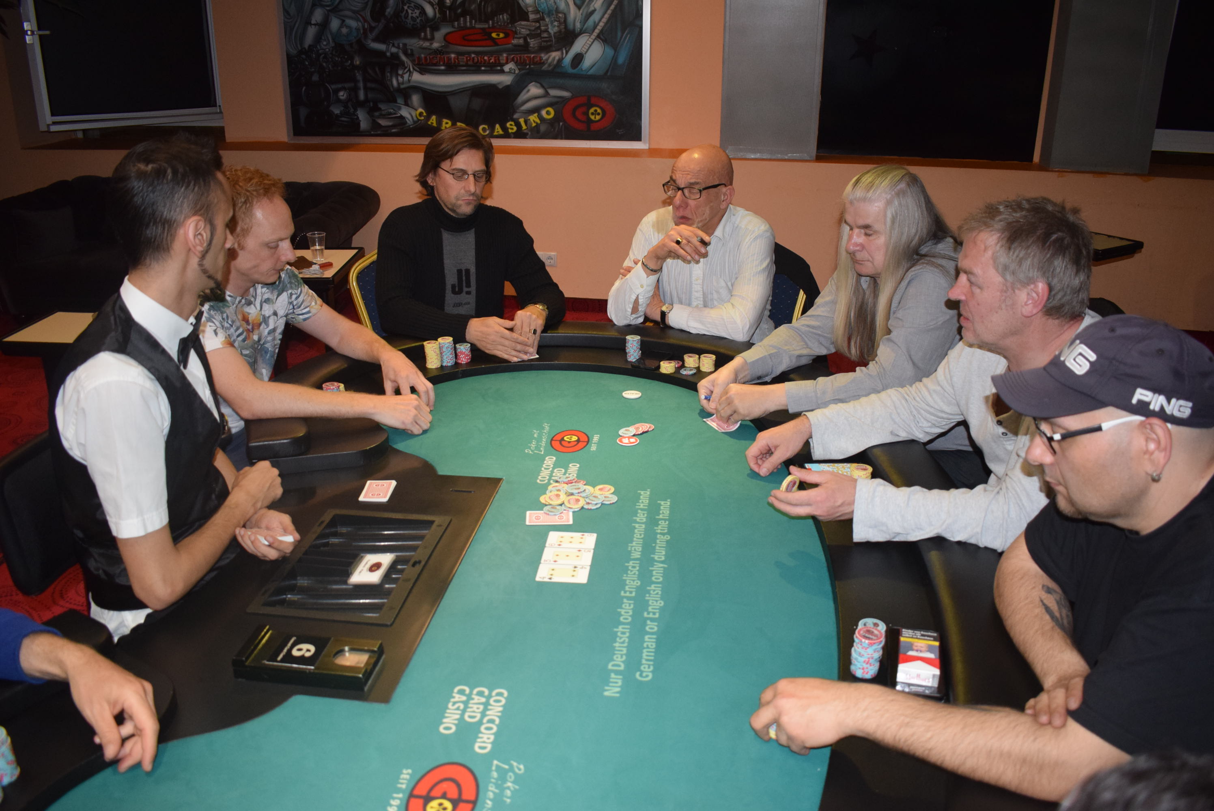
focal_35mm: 30
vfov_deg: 43.7
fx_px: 1012
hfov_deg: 61.9
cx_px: 607
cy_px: 406
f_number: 3.5
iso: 1600
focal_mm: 20
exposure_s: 1/60
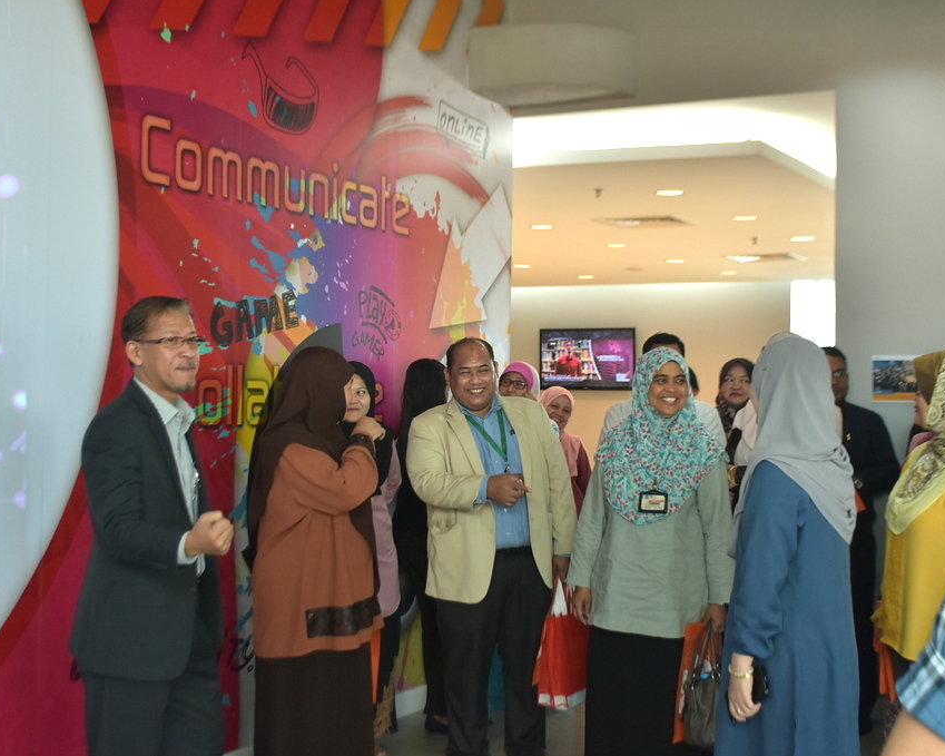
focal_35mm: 51
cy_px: 379
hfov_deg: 36.7
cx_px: 452
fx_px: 1426
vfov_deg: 29.7
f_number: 4
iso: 500
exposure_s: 1/125
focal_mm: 30
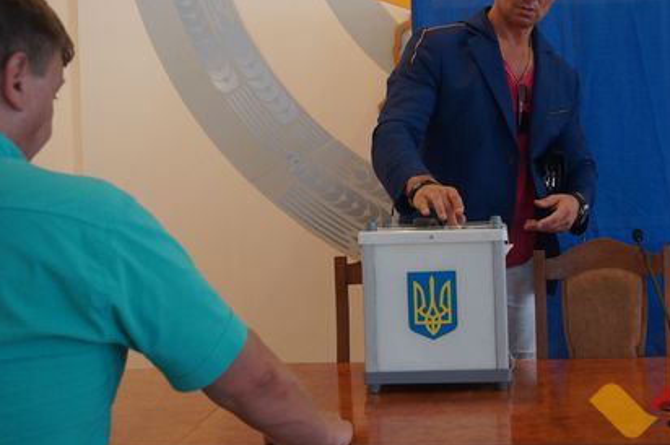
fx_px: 948
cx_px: 491
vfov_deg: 26.4
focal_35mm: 51
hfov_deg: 38.1
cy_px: 191
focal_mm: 20
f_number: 4
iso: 1000
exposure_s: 1/60
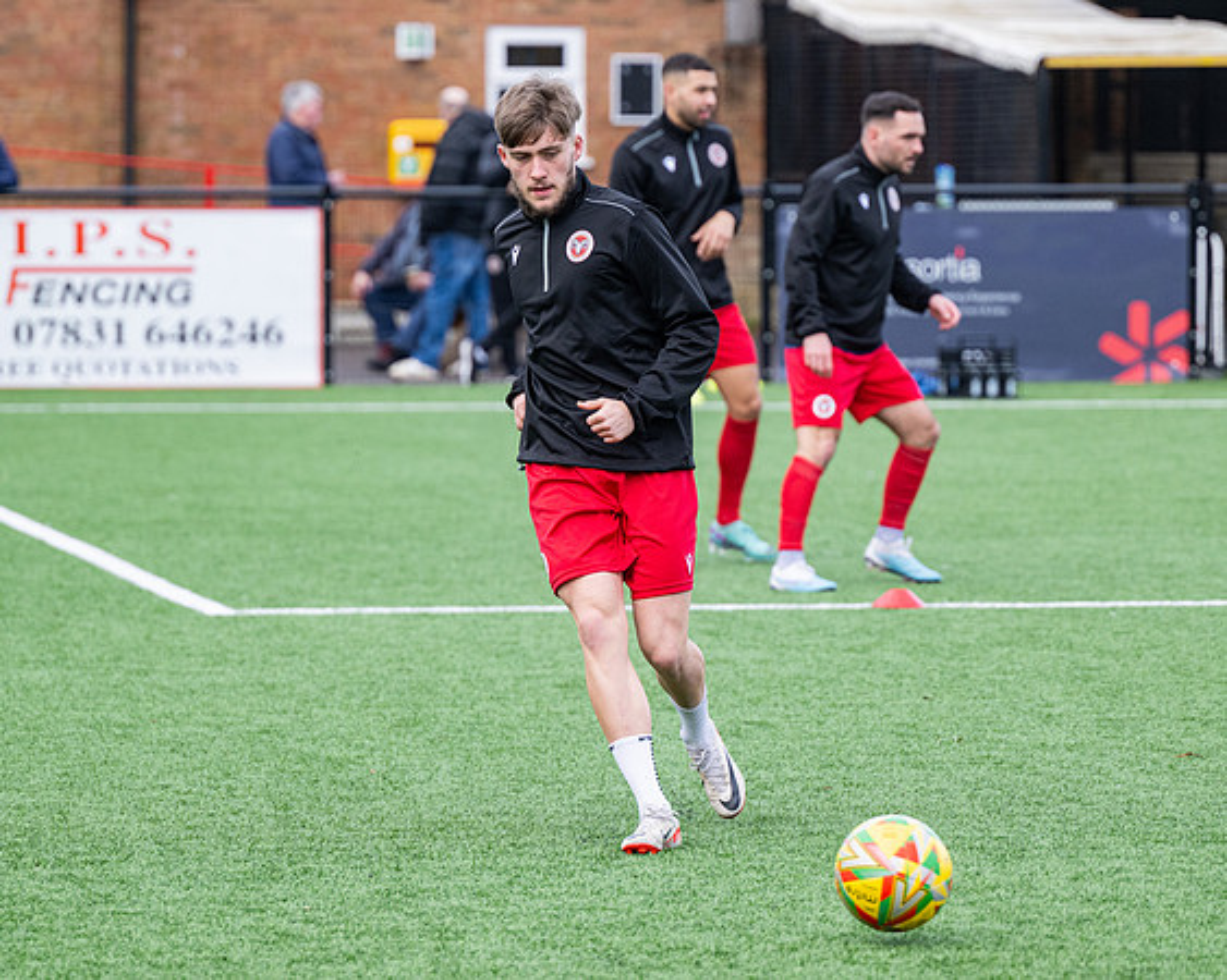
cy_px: 488
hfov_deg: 8.8
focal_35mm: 221
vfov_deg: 7.0
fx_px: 8016
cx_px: 677
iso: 800
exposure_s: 1/1250
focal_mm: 165
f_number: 4
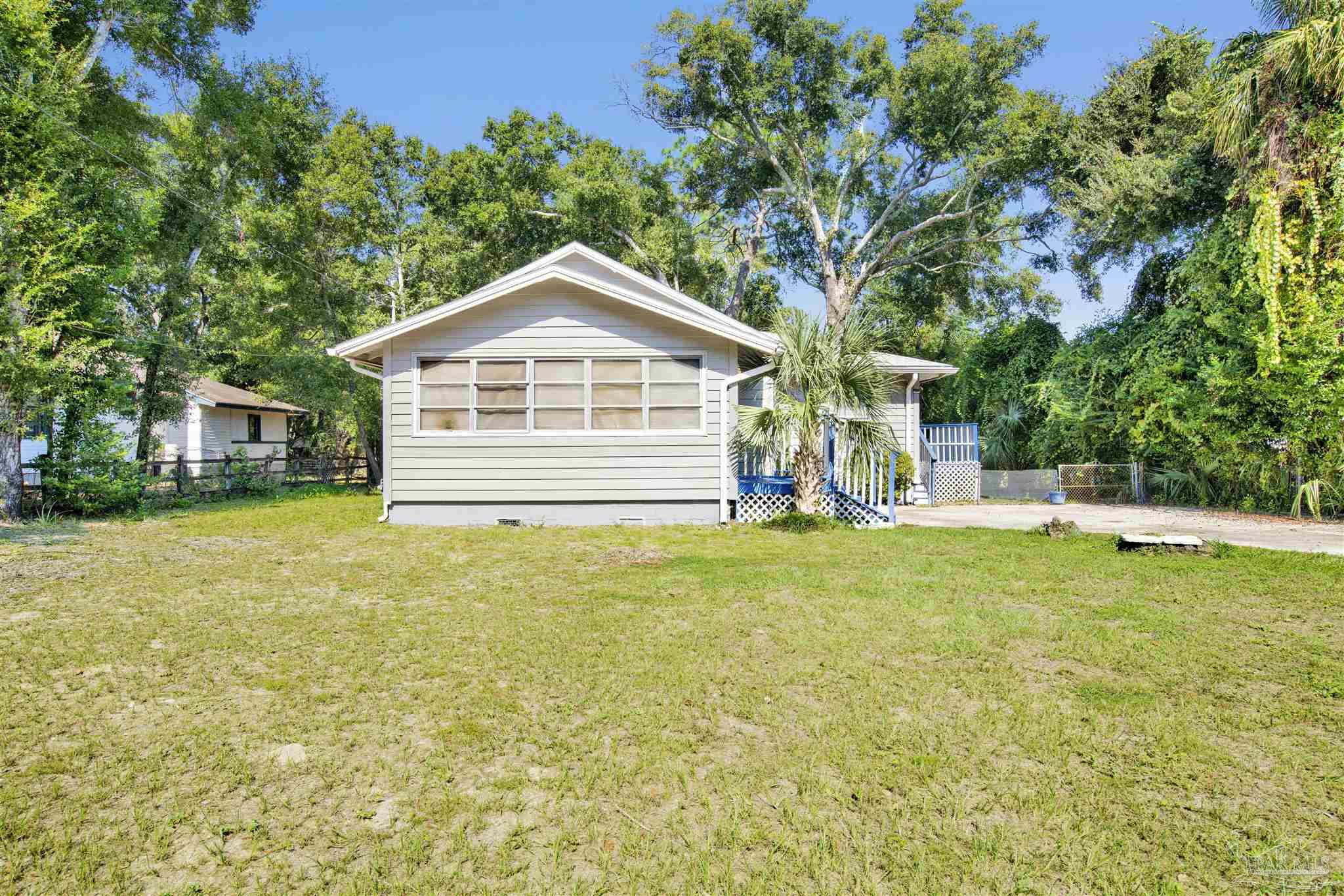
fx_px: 747
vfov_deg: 61.9
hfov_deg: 84.0
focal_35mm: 20
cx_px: 672
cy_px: 448
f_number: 11
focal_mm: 20
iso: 200
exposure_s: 1/80
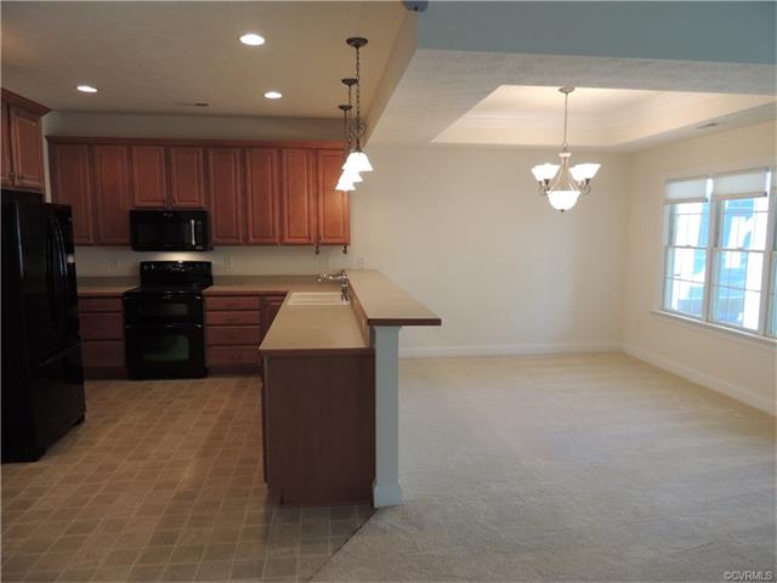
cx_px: 388
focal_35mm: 24
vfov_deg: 56.8
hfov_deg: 71.6
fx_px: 539
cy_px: 292
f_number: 3
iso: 180
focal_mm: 4.3
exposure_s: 1/30
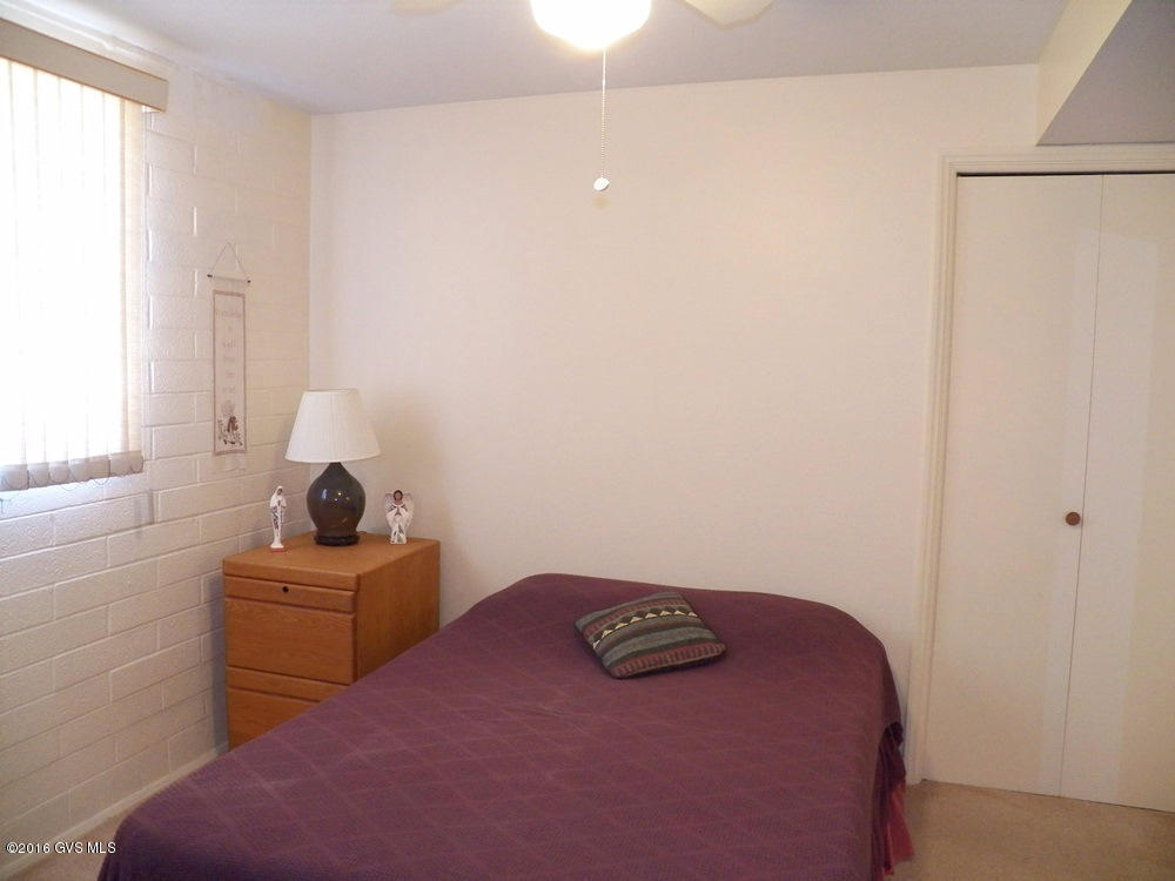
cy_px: 440
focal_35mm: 28
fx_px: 950
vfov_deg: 49.7
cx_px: 588
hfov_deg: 63.4
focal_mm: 4.9
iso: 320
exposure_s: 1/30
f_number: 2.8
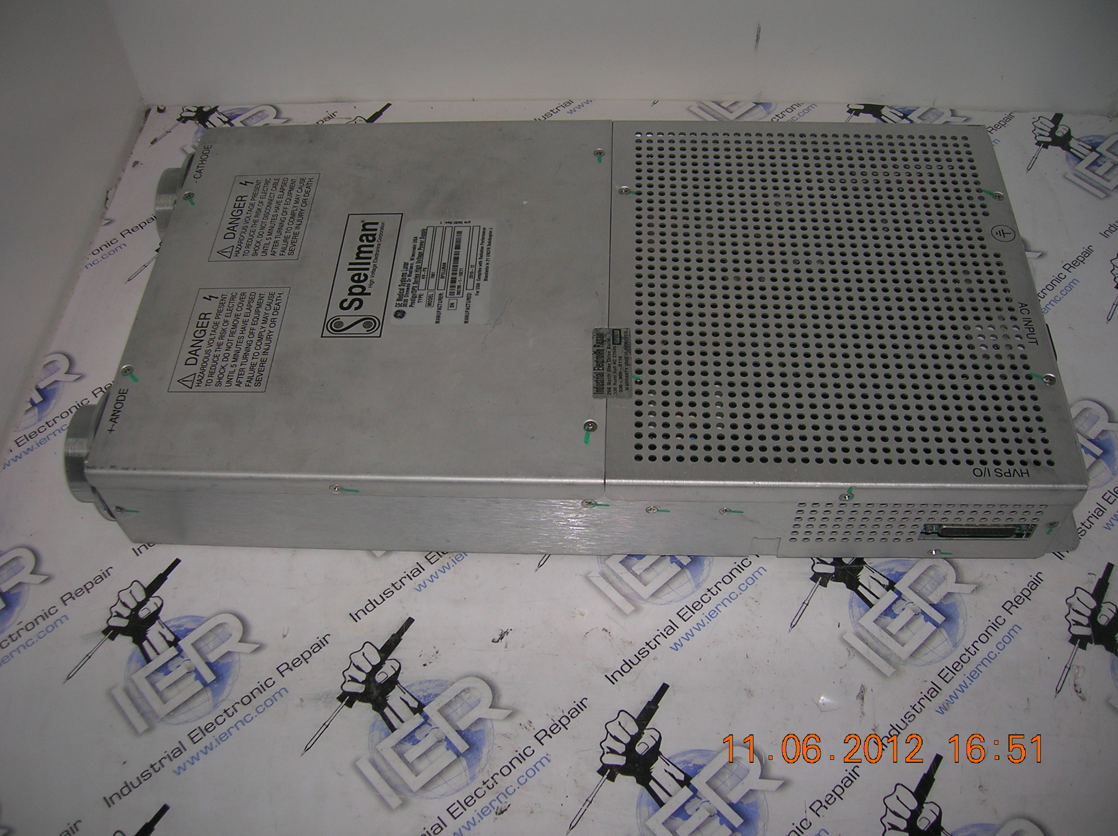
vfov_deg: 41.7
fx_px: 1097
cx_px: 559
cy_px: 418
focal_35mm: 34
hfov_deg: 54.0
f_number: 2.9
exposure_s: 1/60.1
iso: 50
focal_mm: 5.7
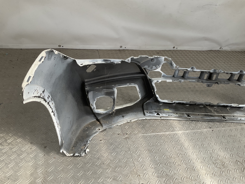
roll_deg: -10.5
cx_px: 122
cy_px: 92
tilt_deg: -34.5
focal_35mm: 29
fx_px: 205
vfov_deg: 48.2
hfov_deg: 61.7
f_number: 1.8
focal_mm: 3
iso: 16
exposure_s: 1/540
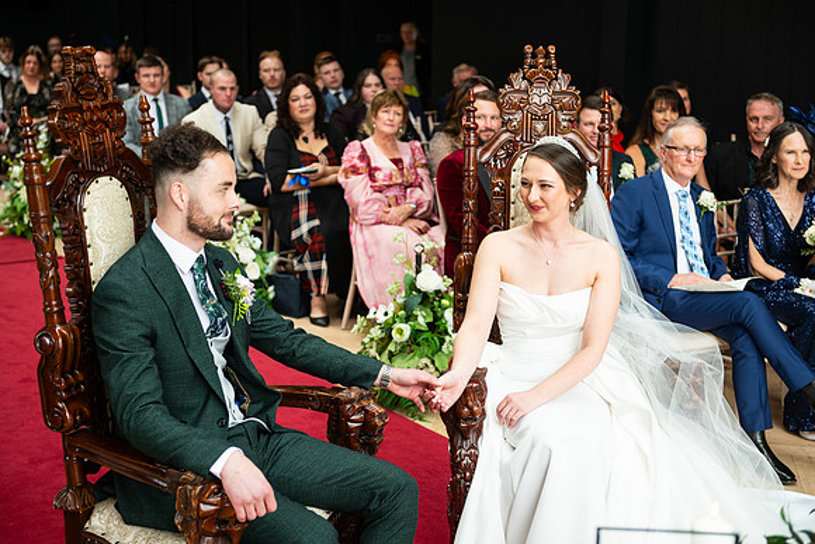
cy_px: 272
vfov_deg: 24.6
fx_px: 1245
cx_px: 408
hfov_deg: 36.2
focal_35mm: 55
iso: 400
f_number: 3.5
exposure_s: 1/200
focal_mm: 55
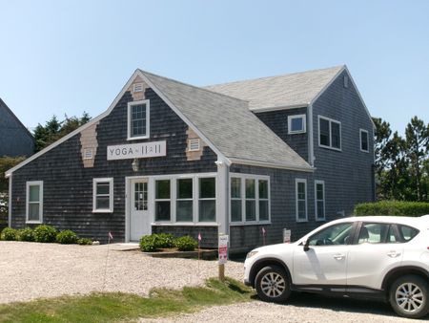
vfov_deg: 27.5
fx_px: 657
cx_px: 214
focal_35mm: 53
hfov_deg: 36.2
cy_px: 162
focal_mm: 9.5
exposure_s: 1/85
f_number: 13.1
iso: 100
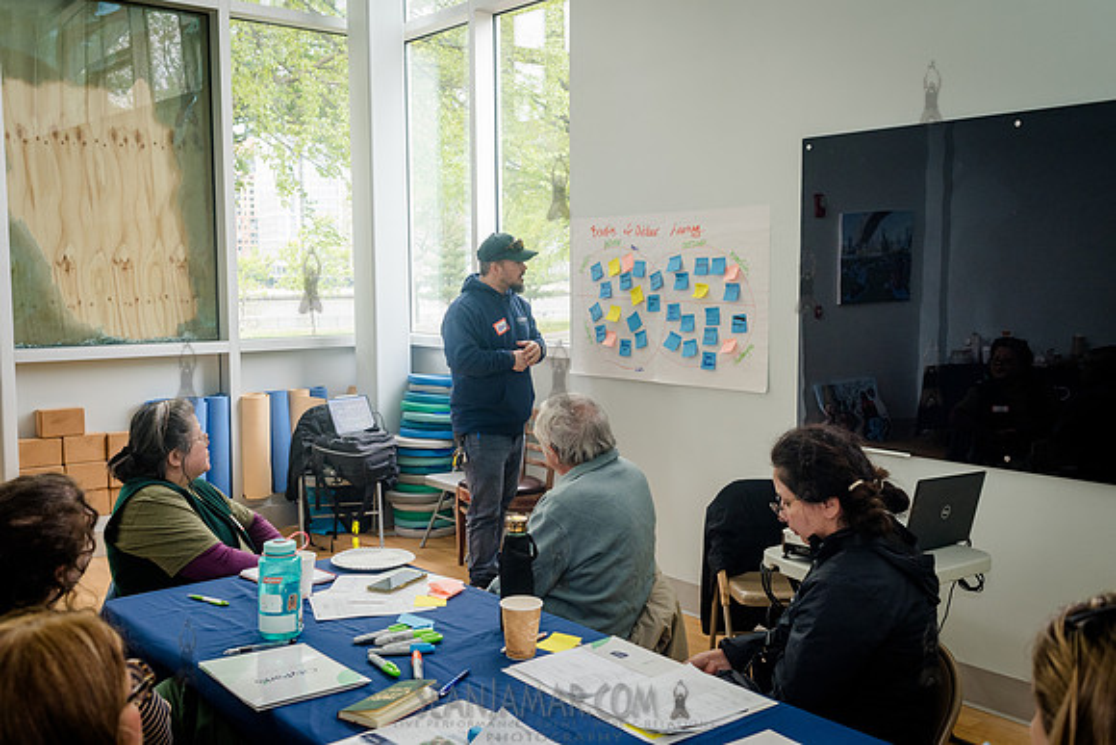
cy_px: 372
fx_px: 1085
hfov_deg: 54.4
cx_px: 558
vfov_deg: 37.9
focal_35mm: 35
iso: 1250
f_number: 5.6
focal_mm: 35
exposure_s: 1/200
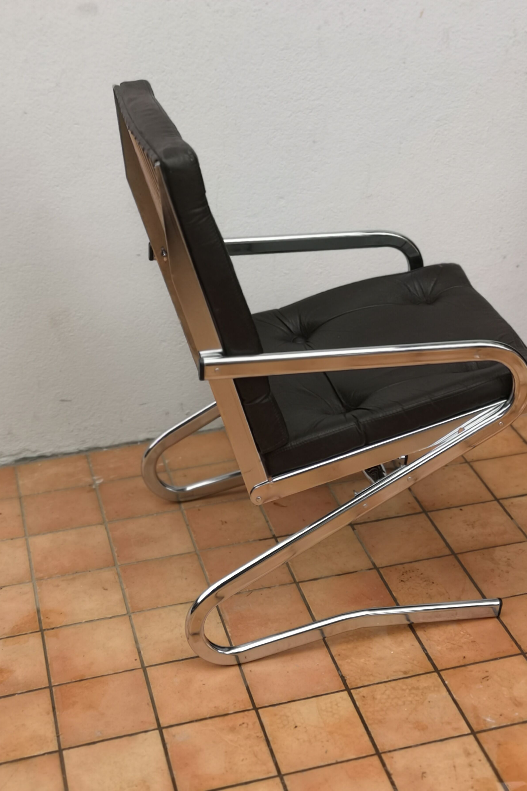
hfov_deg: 23.8
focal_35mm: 57
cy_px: 390
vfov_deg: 35.1
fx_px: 1252
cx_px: 295
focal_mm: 5.58
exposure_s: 1/129
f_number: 4
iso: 50
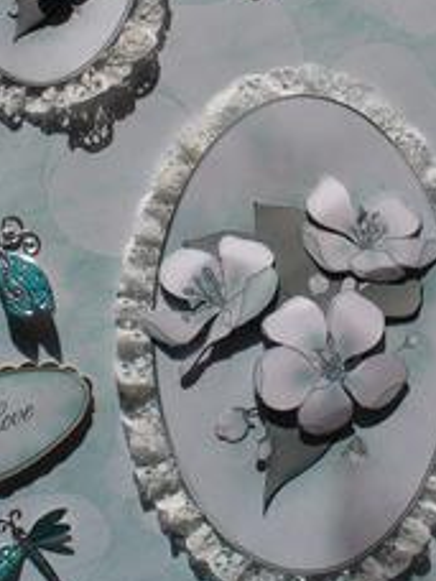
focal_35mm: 73
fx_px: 1226
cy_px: 171
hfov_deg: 20.2
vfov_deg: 26.4
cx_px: 184
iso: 64
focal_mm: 6.1
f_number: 5.6
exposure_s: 1/500
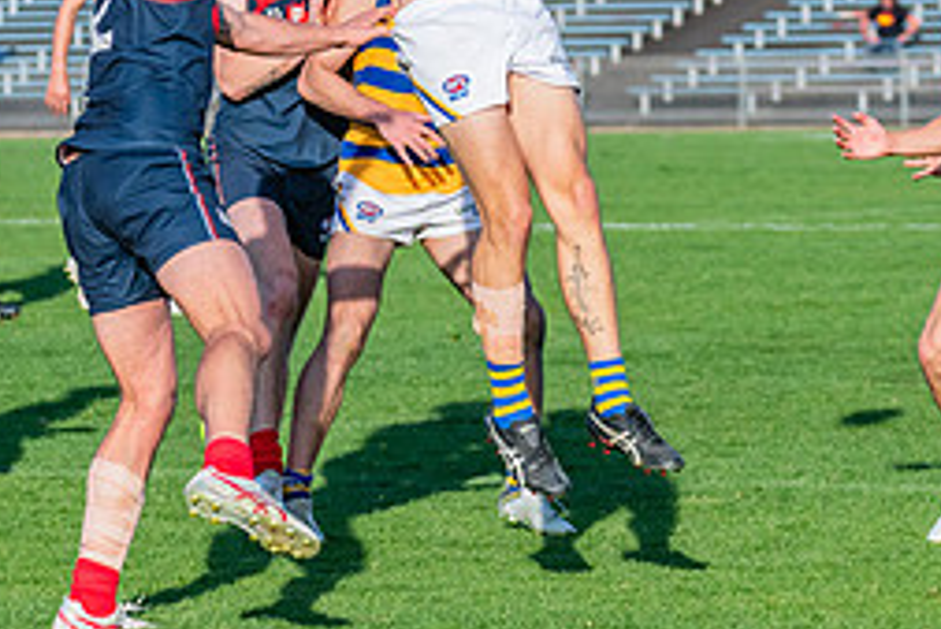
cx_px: 275
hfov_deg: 5.3
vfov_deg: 3.5
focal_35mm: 389
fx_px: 10173
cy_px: -39
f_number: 8
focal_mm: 170
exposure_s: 1/1600
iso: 800
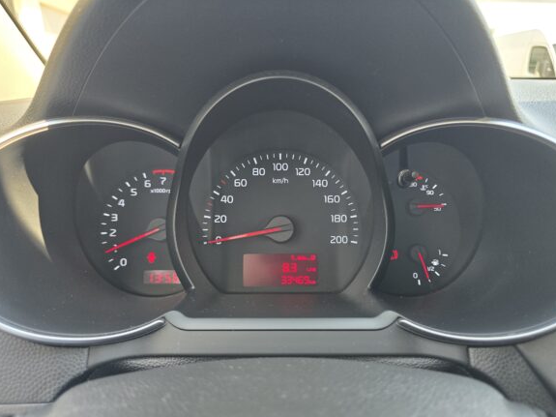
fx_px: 385
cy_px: 217
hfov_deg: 71.6
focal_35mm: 24
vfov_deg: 56.8
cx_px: 285
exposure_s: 1/180
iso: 200
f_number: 1.7
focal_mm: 6.3
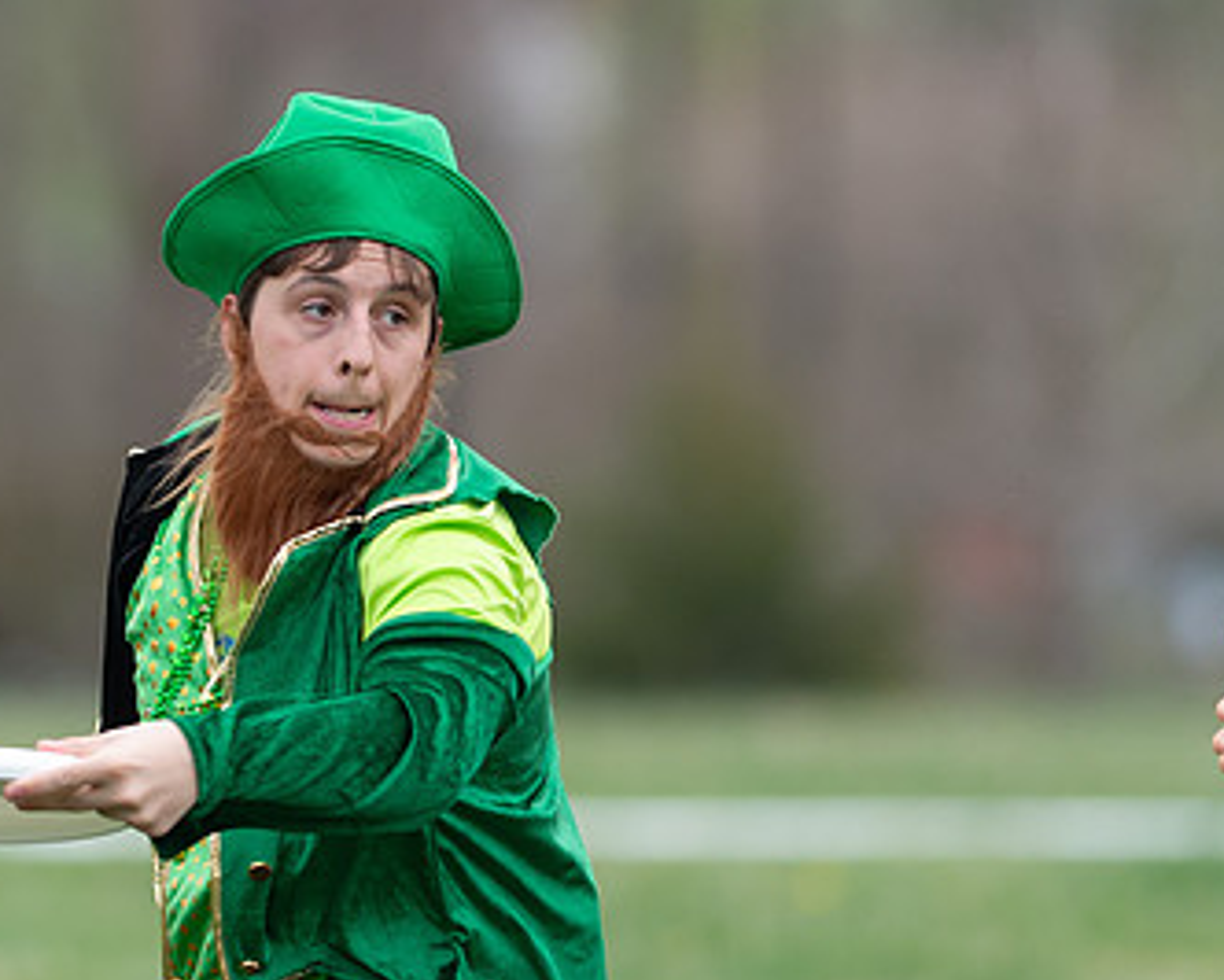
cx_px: 4
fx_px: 28780
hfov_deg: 2.4
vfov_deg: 2.0
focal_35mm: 794
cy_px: 412
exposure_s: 1/2500
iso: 250
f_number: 2.8
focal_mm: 300
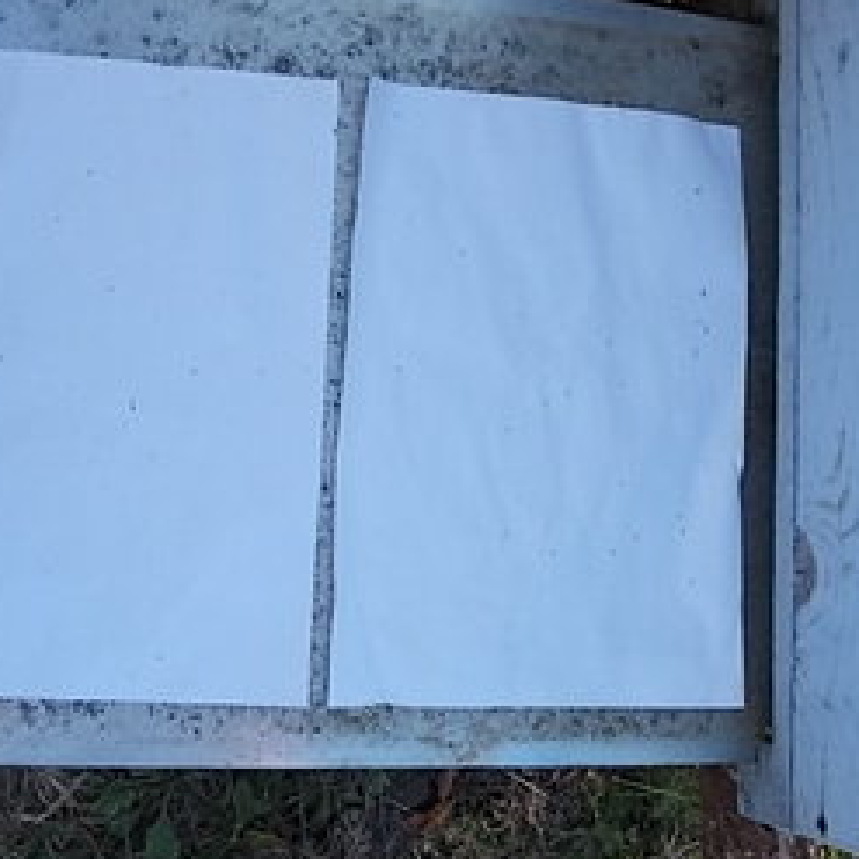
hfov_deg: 31.6
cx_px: 417
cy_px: 447
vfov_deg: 31.6
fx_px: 1516
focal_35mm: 54
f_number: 3.3
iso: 80
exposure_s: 1/200
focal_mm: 6.1
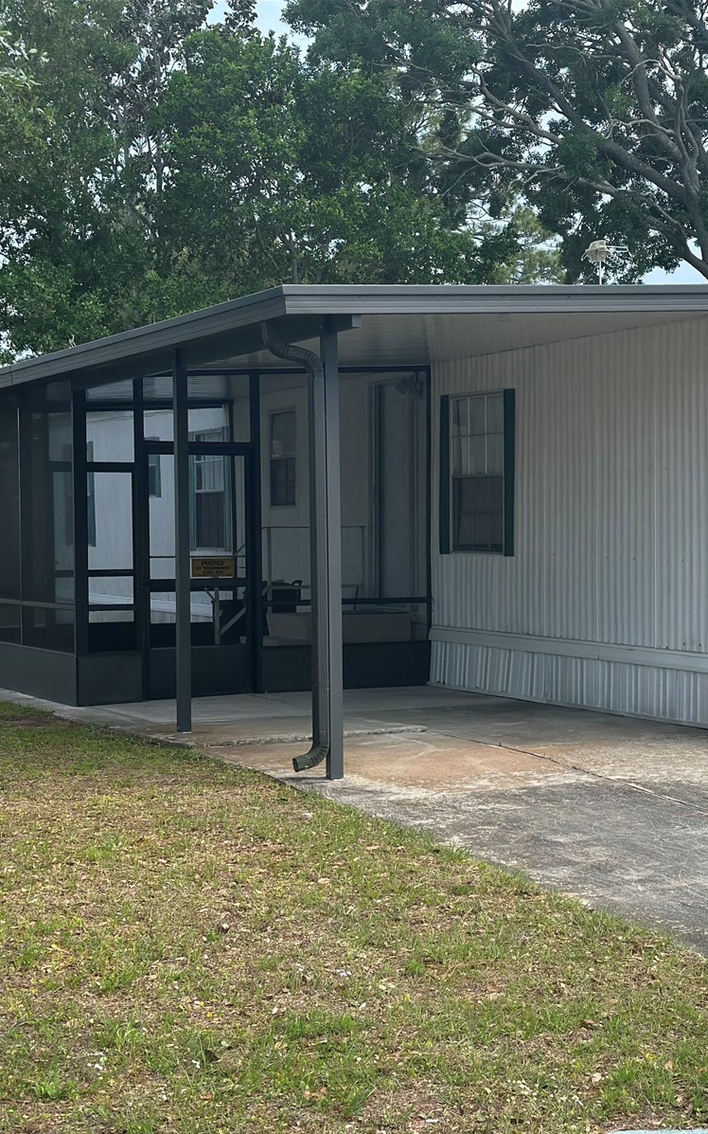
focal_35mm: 68
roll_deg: +0.3
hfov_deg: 18.8
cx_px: 632
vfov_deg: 30.2
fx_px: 2100
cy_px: 567
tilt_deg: -0.9
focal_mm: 6.86
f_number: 1.78
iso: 80
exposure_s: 1/1783
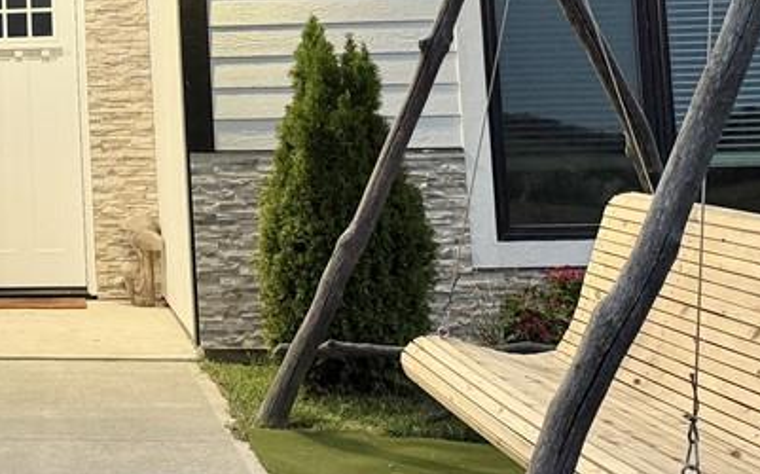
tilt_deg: +5.9
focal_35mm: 65
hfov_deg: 28.4
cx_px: -97
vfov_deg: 19.4
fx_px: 1345
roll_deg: +0.4
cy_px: -9
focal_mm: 6.76
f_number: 1.78
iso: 250
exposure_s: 1/60
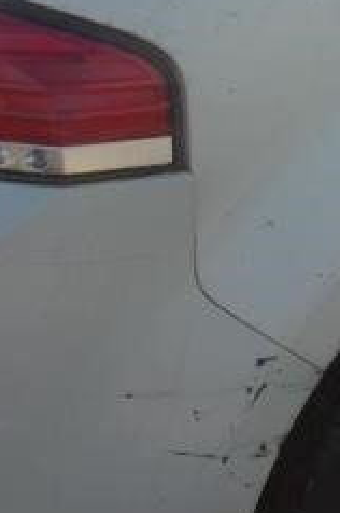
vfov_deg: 23.9
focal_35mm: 84
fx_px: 1193
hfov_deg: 15.8
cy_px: 121
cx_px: 357
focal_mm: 4.3
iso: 80
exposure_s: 1/600
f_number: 3.3
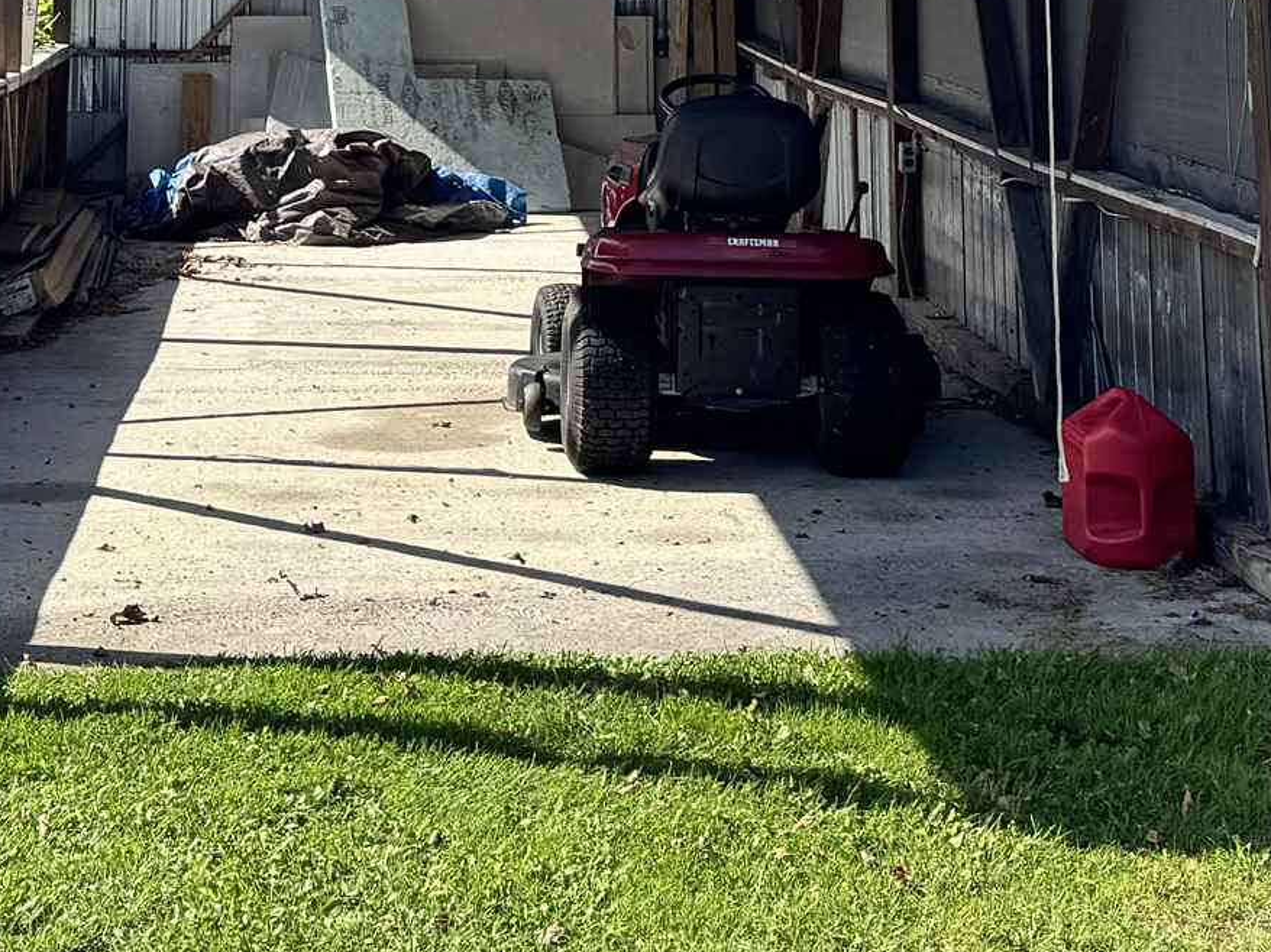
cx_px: 541
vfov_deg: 15.9
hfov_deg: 23.3
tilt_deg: +7.3
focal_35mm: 84
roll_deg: +0.0
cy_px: -530
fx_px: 3083
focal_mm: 6.76
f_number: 1.78
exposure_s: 1/2959
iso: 80
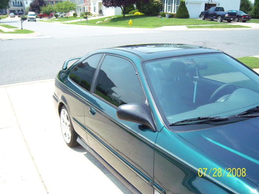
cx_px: 130
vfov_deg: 39.7
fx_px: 269
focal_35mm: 36
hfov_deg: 51.4
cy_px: 97
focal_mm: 7.5
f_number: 4.8
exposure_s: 1/1250
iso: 400
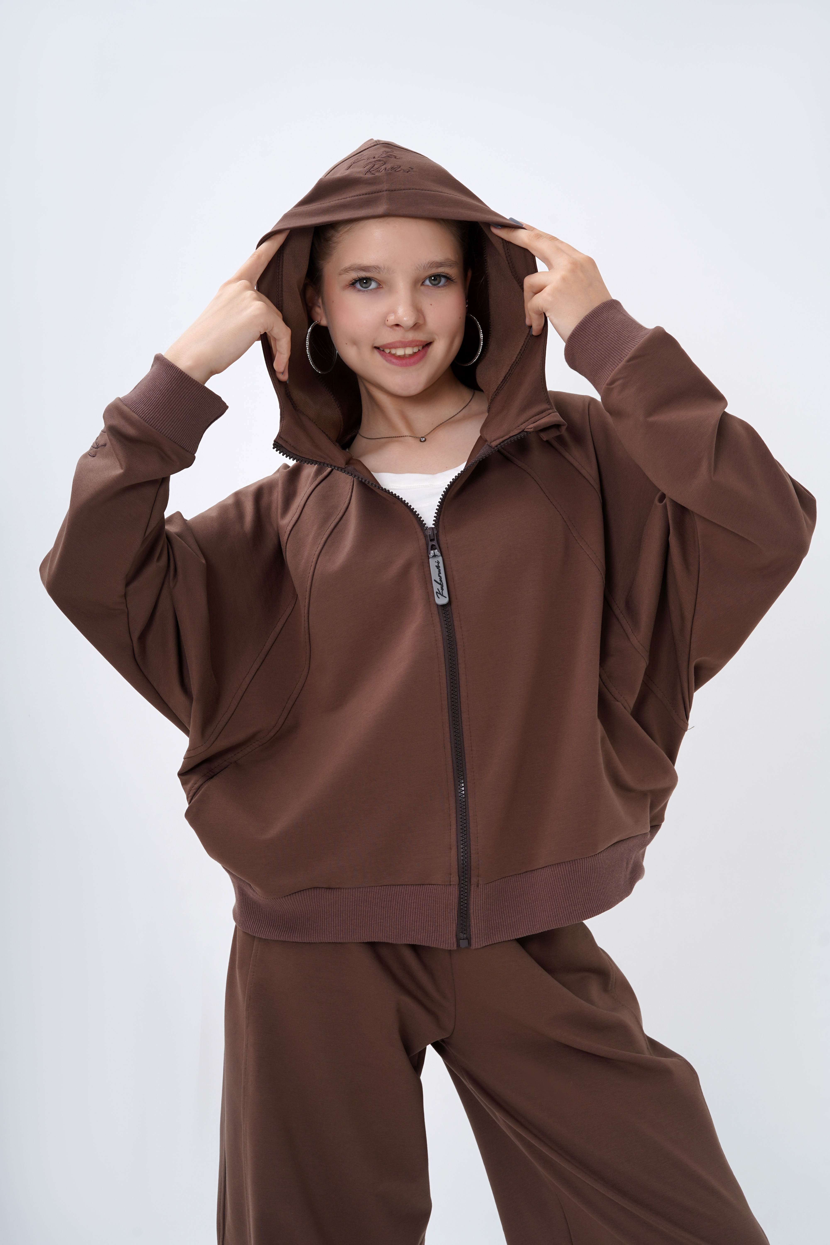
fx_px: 1729
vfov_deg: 39.6
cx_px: 415
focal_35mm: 50
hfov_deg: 27.0
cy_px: 622
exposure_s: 1/160
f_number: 9
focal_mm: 50
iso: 100
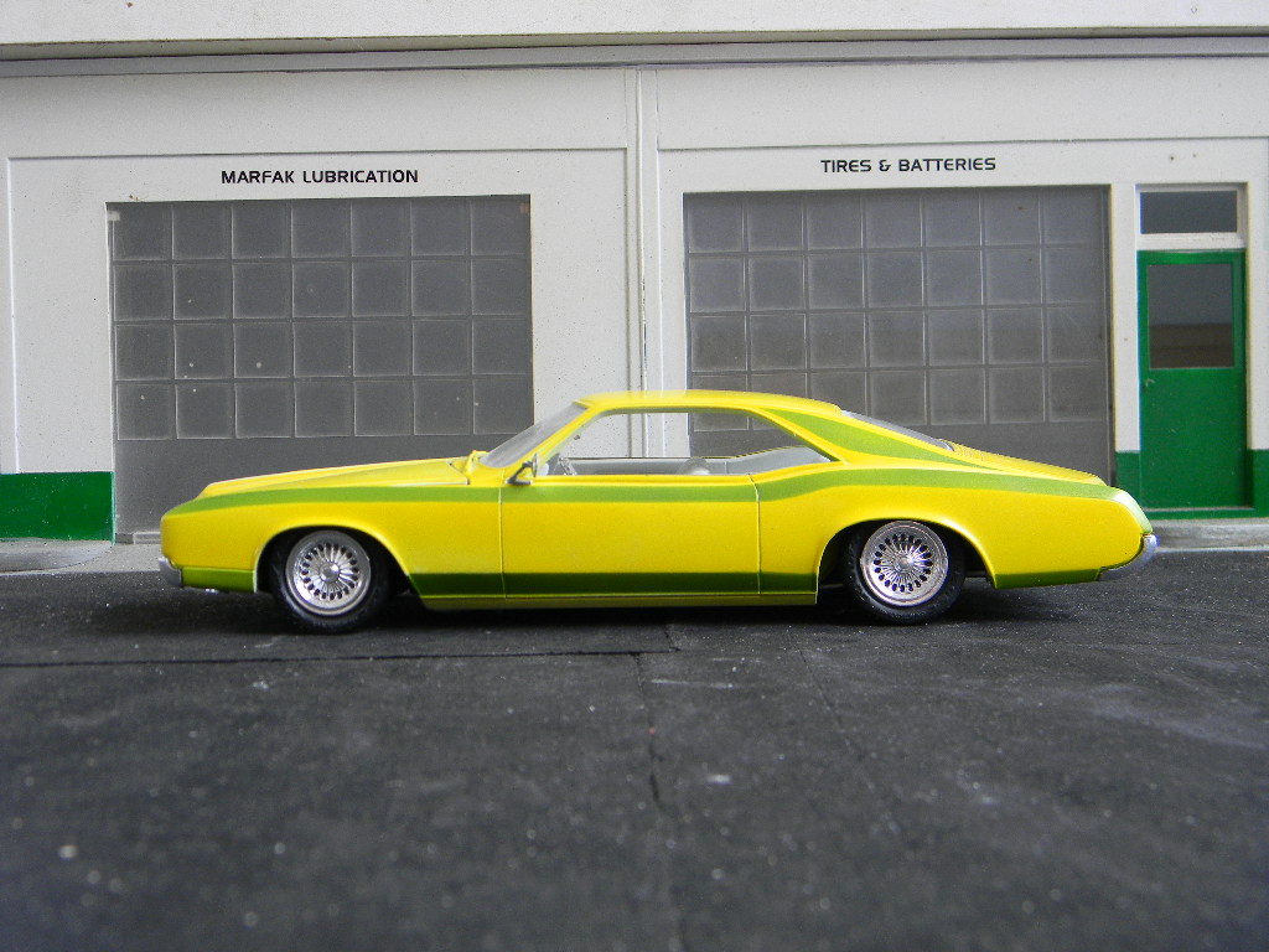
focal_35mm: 47
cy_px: 476
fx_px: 1723
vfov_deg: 30.9
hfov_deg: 40.4
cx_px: 634
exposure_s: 1/30
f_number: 3.9
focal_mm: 8.6
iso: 137
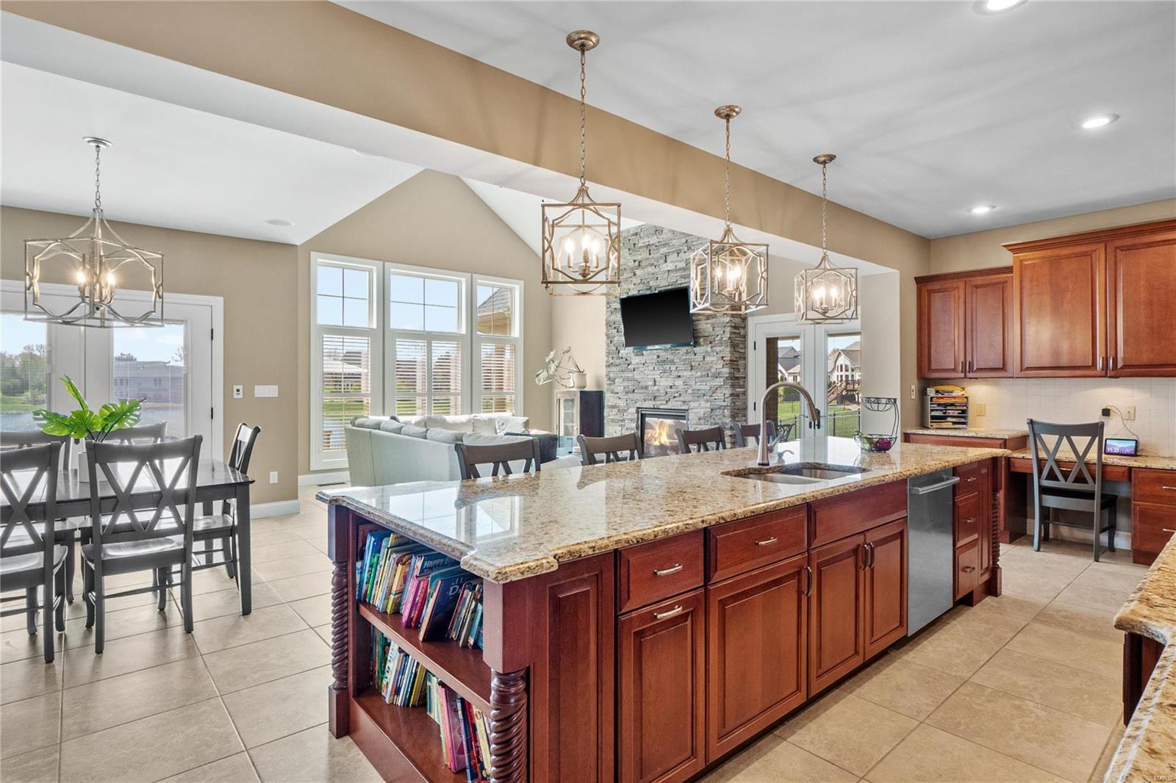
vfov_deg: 67.4
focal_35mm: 18
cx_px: 588
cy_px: 392
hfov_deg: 90.0
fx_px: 588
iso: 400
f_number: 10
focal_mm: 9
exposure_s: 1/4
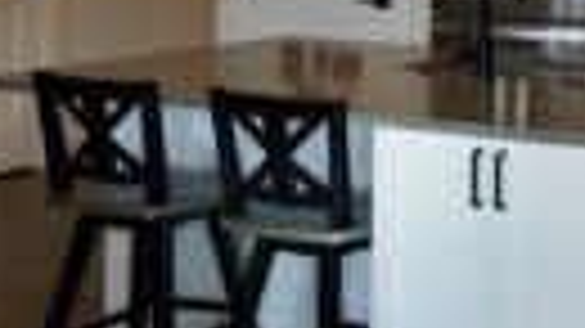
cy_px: -115
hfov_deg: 20.4
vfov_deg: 12.9
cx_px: 873
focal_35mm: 90
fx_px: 1395
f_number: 8
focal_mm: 28
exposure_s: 1/60
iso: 500
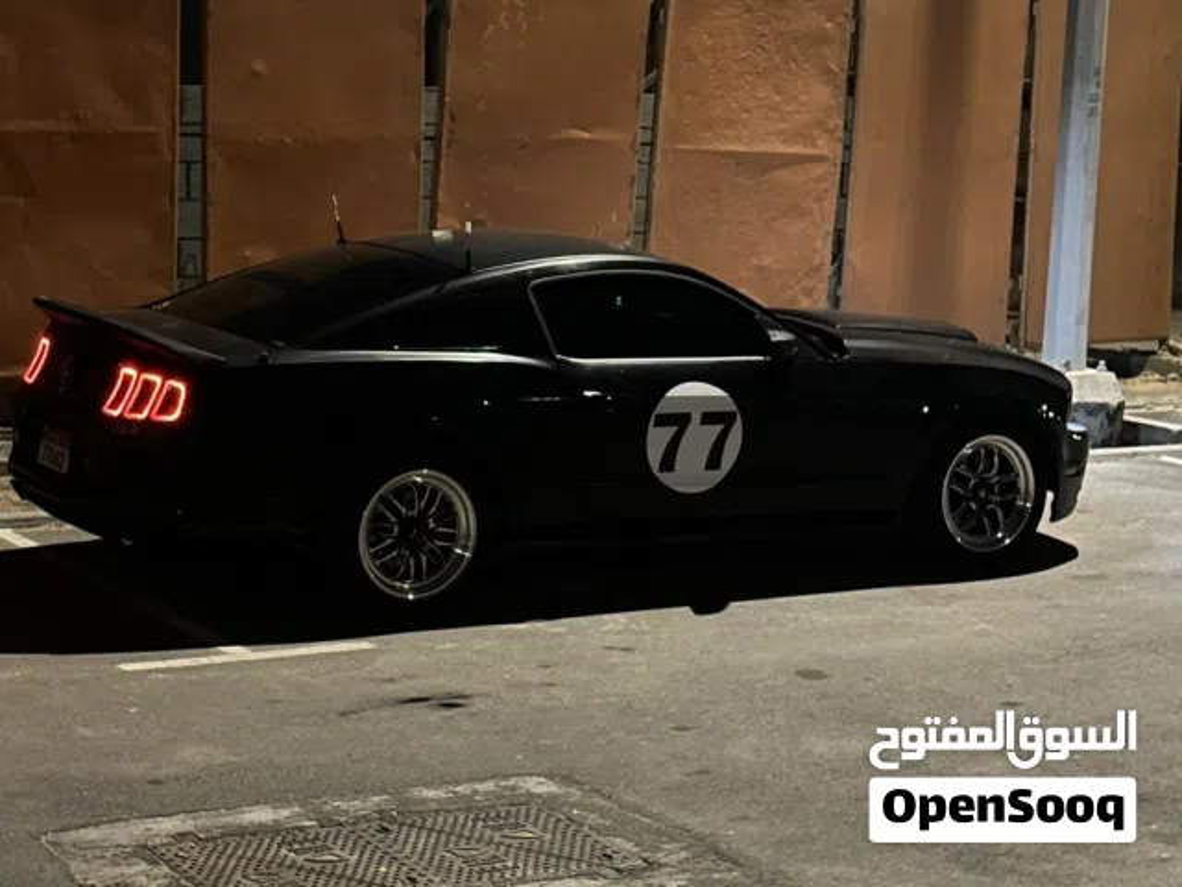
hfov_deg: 39.7
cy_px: 444
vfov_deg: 30.3
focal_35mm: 48
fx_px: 1639
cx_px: 591
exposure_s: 1/13
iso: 400
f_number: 1.78
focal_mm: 6.86
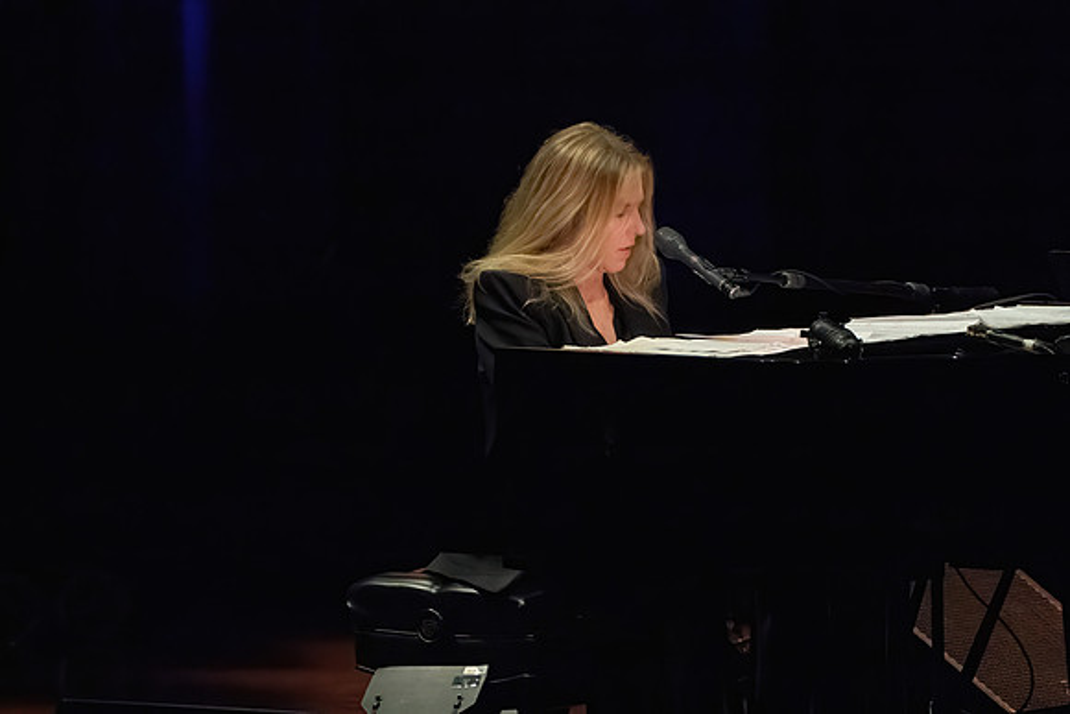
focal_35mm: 507
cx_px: 678
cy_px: 452
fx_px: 15067
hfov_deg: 4.1
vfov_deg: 2.7
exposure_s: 1/320
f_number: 8
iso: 20000
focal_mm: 400
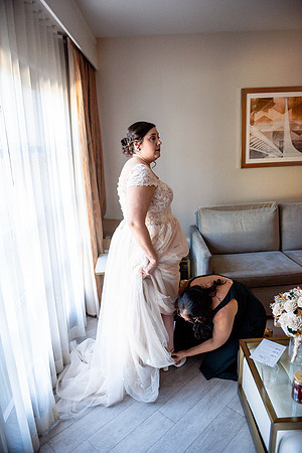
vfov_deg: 73.7
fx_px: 302
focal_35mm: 24
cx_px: 151
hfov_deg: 53.1
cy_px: 226
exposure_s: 1/400
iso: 1600
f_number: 2.8
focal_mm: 24
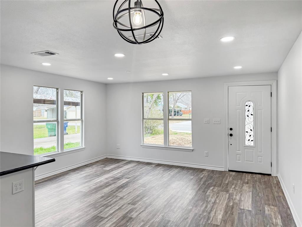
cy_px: 114
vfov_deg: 56.8
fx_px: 209
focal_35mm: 24
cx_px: 151
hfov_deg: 71.6
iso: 64
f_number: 1.78
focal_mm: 6.76
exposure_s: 1/200
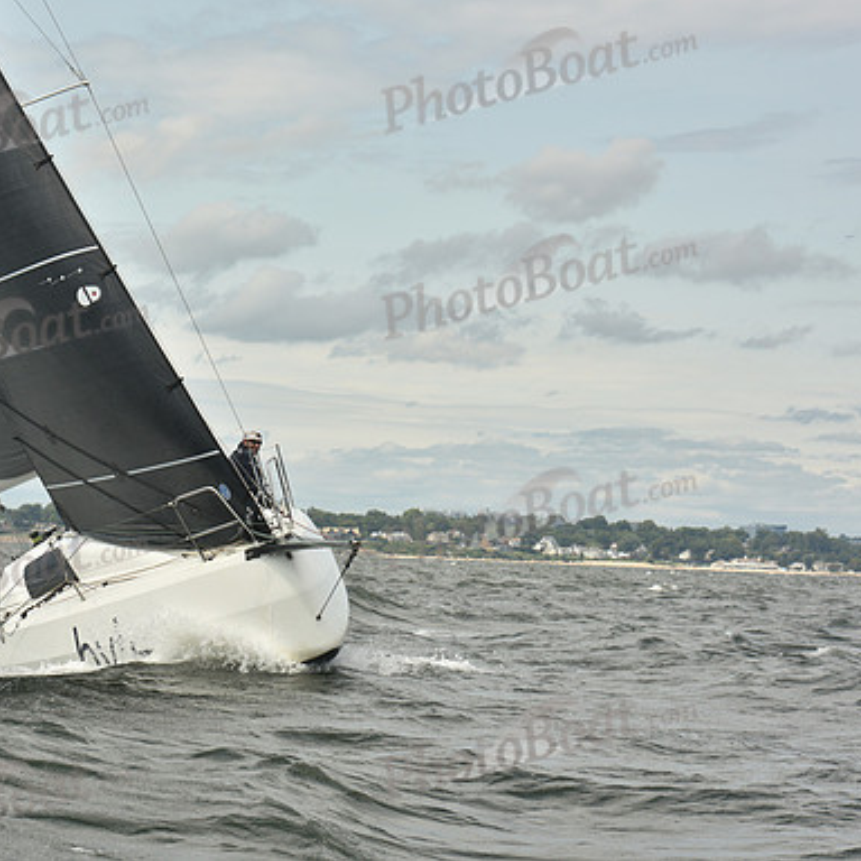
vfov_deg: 13.3
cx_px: 267
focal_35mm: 131
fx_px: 3686
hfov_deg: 13.3
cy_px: 429
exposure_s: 1/800
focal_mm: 102
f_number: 9
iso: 250
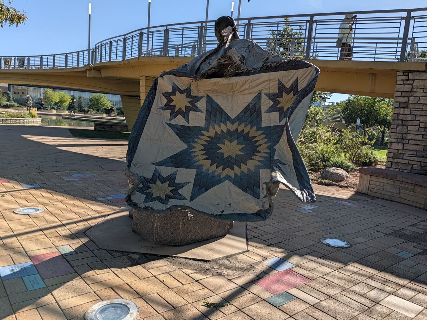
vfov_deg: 53.1
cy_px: 157
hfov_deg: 67.3
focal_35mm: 26
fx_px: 321
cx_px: 210
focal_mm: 6.9
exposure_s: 1/1541
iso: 23
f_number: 1.68
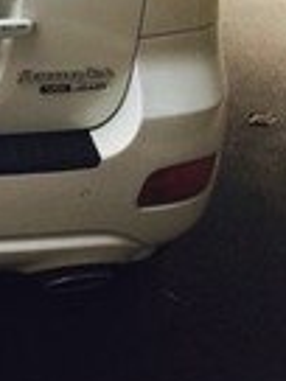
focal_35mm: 106
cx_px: -179
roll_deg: +0.3
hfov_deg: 13.0
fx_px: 1168
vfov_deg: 17.5
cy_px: -95
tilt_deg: -10.1
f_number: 2.2
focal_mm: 4.15
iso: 32
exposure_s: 1/507
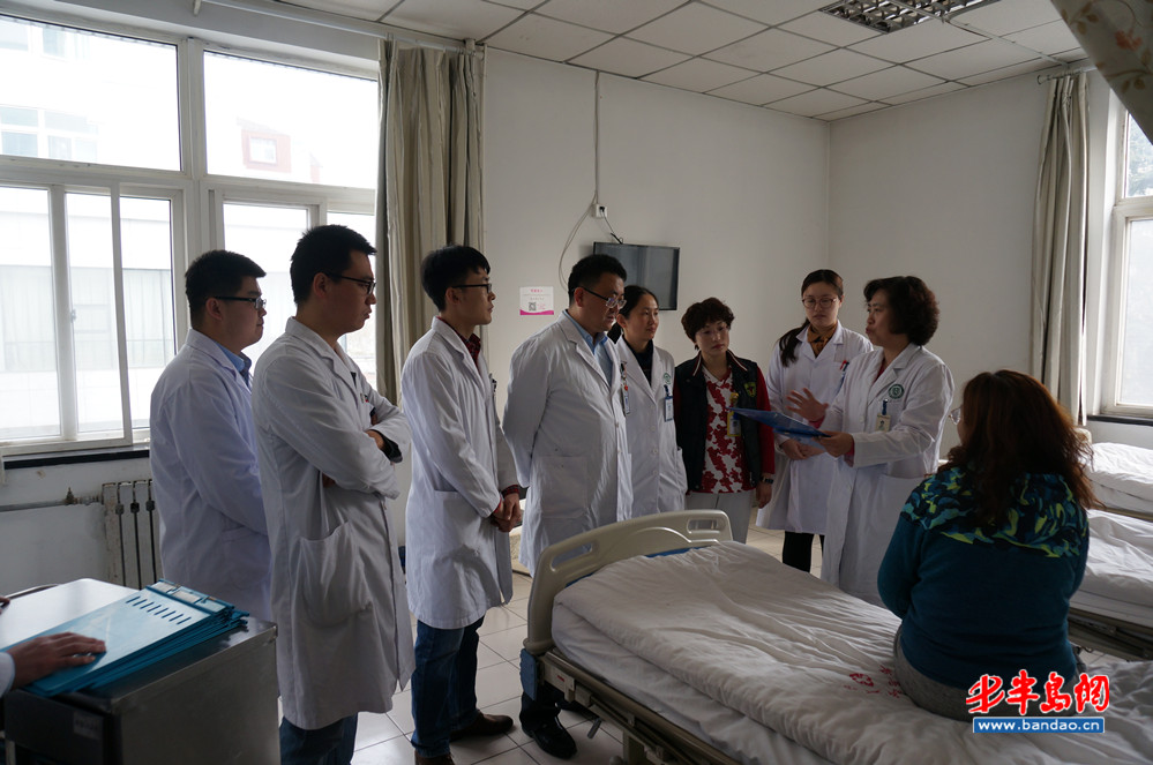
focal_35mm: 24
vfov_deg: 53.0
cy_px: 382
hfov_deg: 73.8
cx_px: 576
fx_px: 768
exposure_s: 1/60
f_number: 4
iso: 160
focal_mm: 16
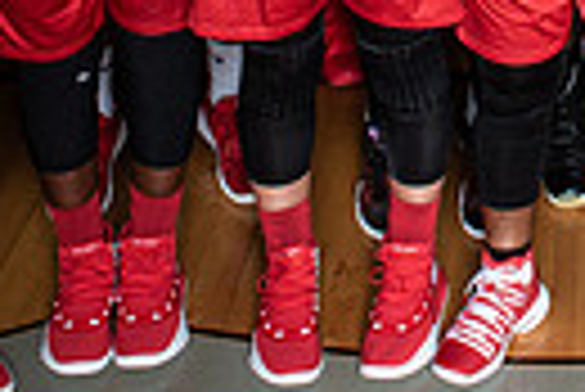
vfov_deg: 11.4
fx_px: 1741
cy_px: -439
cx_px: 648
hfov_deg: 18.3
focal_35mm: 107
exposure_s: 1/200
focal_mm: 24
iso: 320
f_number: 14
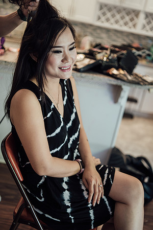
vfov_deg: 54.4
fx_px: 223
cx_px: 76
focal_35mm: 35
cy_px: 115
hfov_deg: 37.9
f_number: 1.4
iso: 640
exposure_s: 1/320
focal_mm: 35
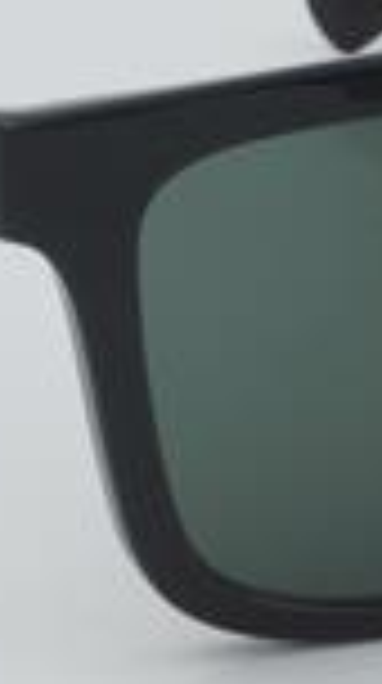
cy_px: 230
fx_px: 4113
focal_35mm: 227
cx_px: 472
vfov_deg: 9.5
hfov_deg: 5.3
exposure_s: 1/3
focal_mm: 55
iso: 100
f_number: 32
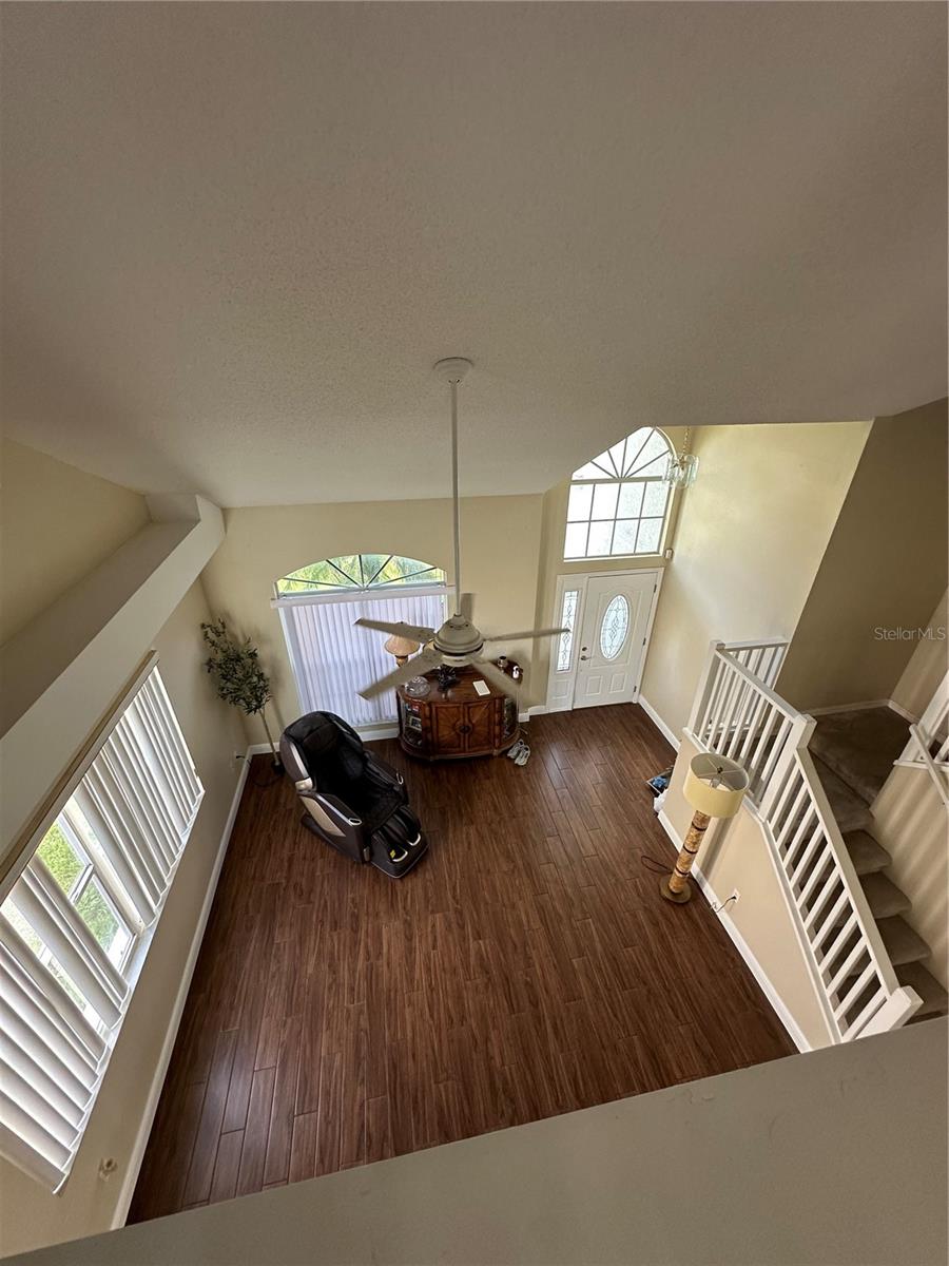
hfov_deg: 85.7
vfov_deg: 102.1
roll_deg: -0.4
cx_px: 474
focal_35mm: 14
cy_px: 633
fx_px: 512
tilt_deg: -28.9
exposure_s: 1/99
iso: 125
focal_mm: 2.22
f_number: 2.2
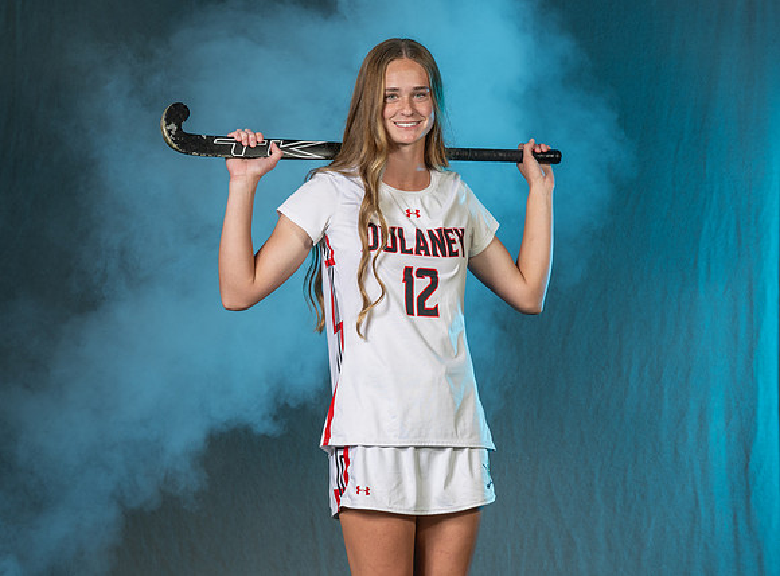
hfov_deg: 14.6
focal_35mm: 136
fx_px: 3041
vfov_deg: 10.8
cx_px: 456
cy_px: 305
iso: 80
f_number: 5.6
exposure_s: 1/200
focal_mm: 100
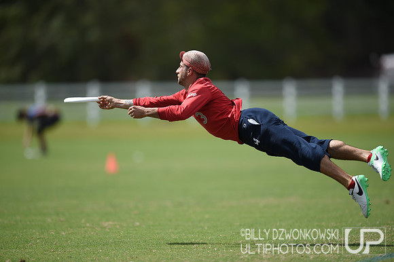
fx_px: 4375
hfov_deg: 5.2
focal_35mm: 400
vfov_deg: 3.4
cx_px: 197
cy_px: 131
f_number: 2.8
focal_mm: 400
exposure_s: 1/5000
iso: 200
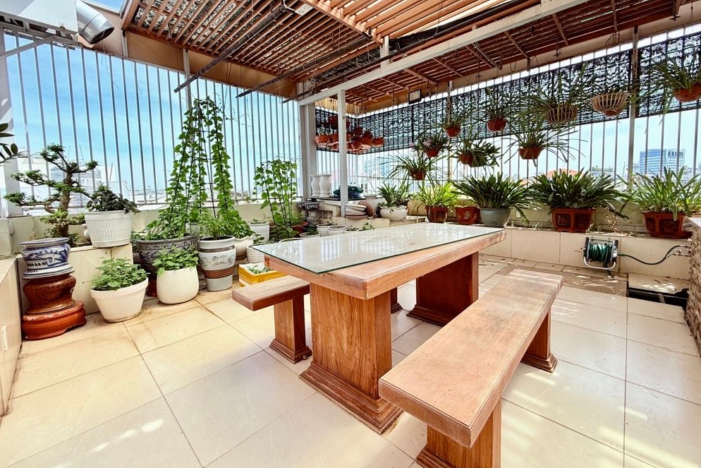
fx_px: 292
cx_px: 353
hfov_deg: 100.4
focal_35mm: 15
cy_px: 210
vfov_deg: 77.1
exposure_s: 1/726
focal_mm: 2.22
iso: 64
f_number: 2.2
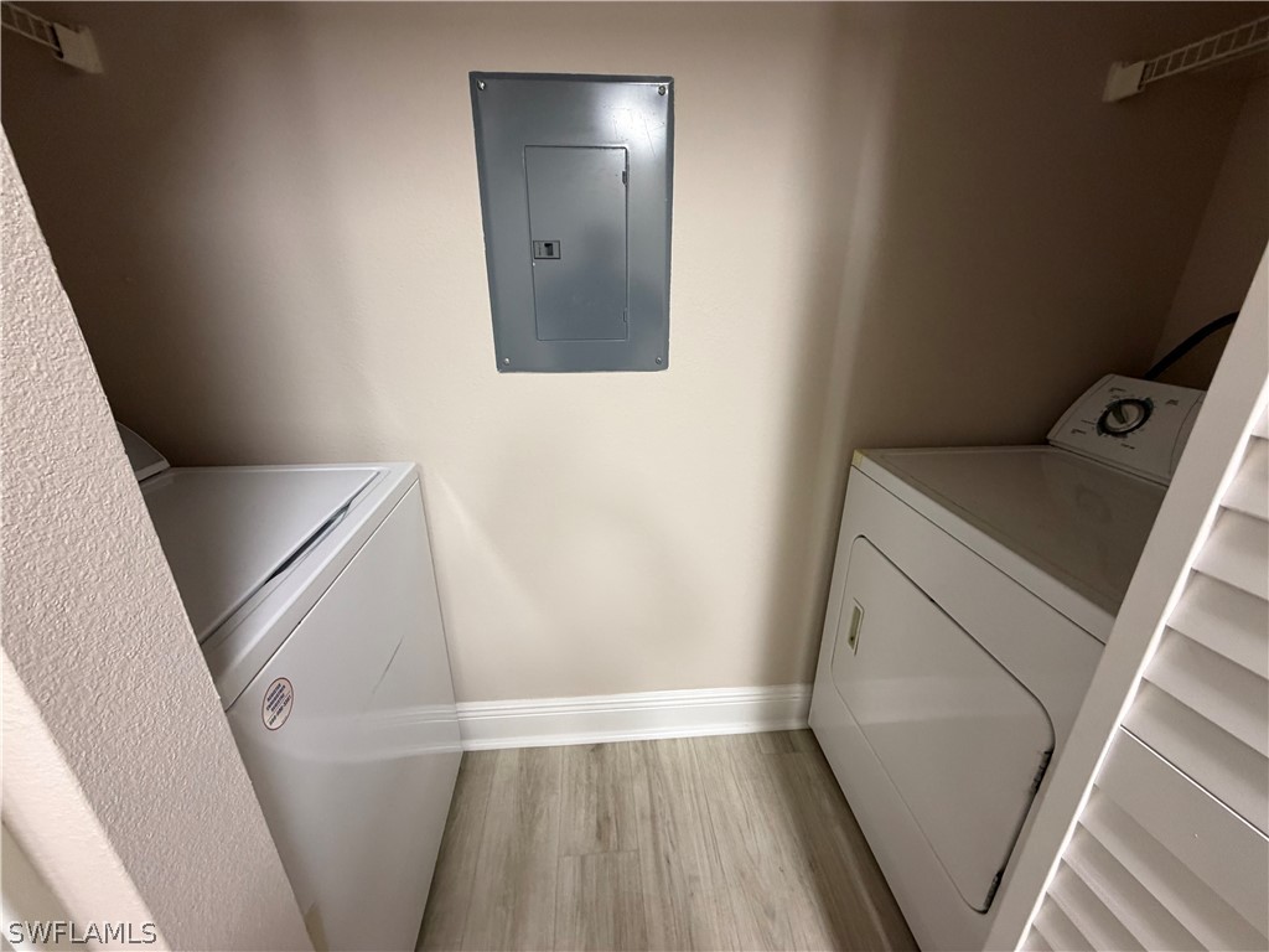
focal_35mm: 14
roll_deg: +1.1
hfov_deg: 102.1
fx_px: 513
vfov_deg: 85.7
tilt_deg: -21.0
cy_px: 476
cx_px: 634
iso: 320
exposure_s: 1/60
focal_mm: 2.22
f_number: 2.2
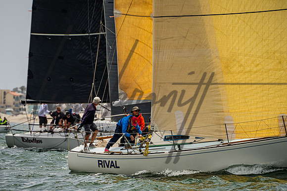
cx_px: 145
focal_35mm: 574
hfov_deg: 3.6
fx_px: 4577
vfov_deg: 2.4
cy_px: 108
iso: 400
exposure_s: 1/2000
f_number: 8
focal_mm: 400
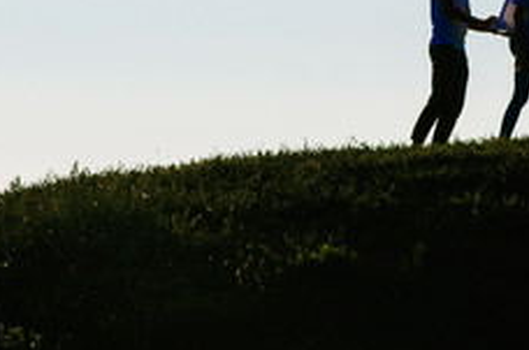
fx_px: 4843
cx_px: 485
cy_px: 53
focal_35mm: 330
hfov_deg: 6.2
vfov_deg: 4.1
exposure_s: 1/800
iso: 200
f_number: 13
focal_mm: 85
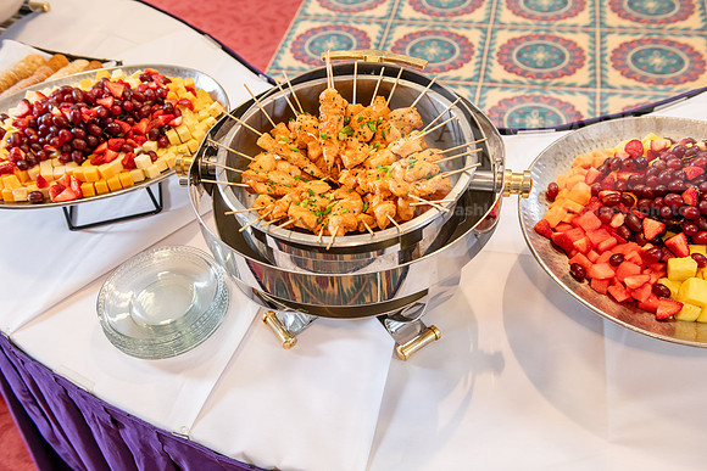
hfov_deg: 53.1
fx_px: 707
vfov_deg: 36.9
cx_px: 354
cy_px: 236
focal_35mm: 36
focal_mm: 36
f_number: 4.5
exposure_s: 1/80
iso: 640
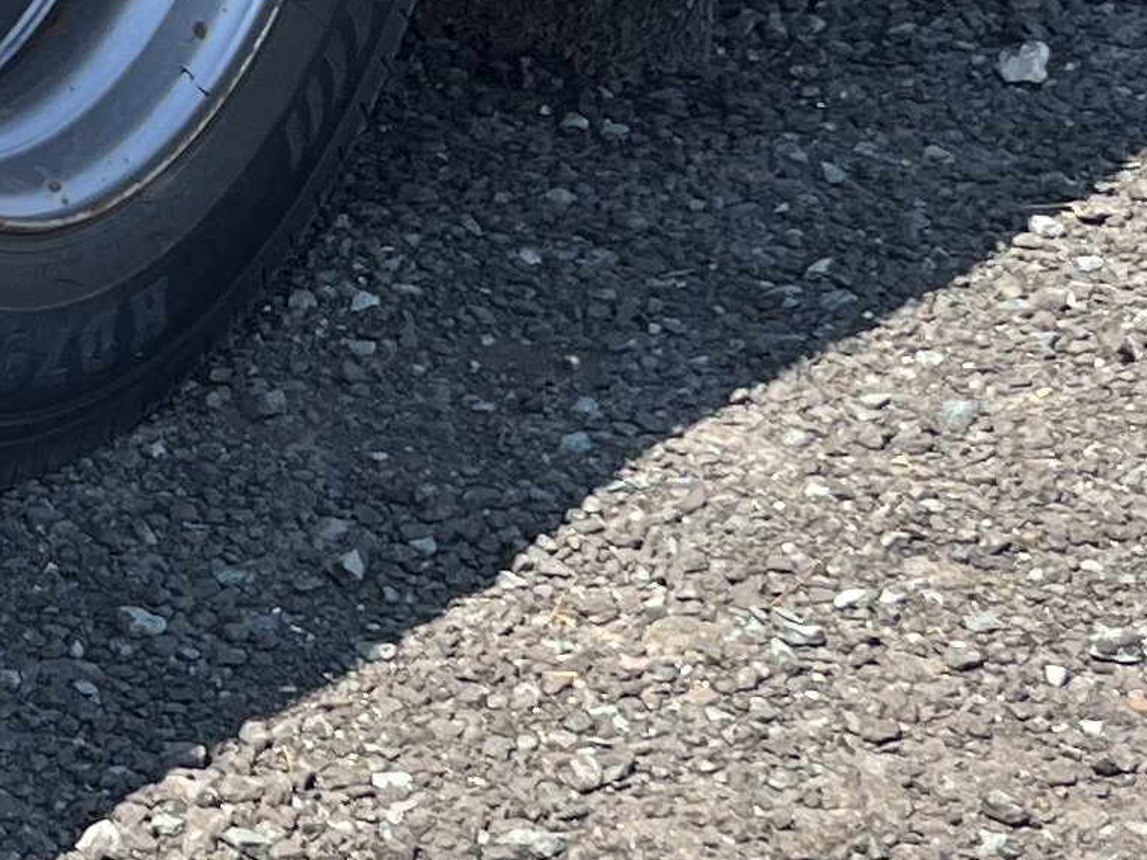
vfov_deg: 10.7
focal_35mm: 138
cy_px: 134
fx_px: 4573
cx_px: -497
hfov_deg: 13.6
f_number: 1.6
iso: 50
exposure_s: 1/1028
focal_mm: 5.1
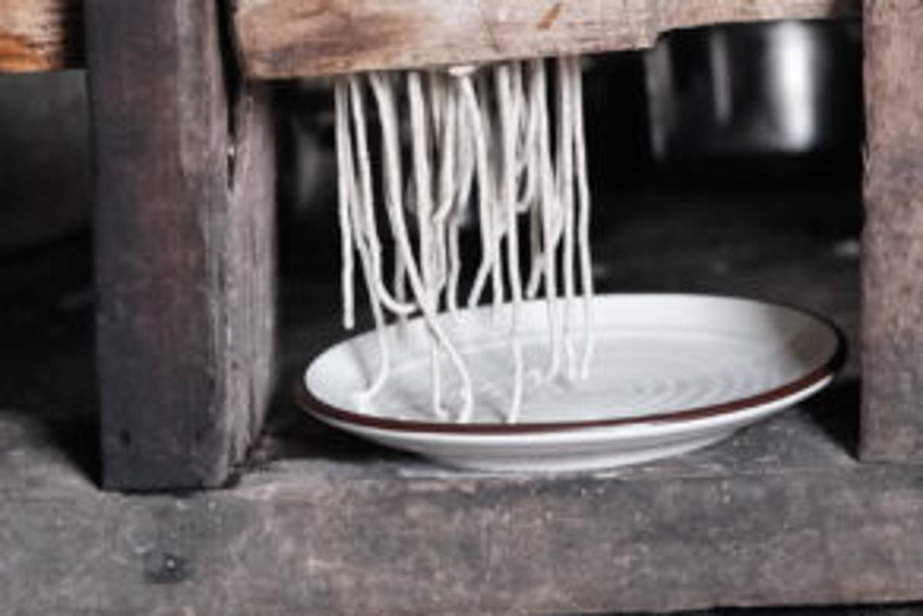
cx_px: 986
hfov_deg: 10.9
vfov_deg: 7.3
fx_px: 4771
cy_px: -84
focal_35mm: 186
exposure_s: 1/500
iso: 2500
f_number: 2
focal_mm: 35
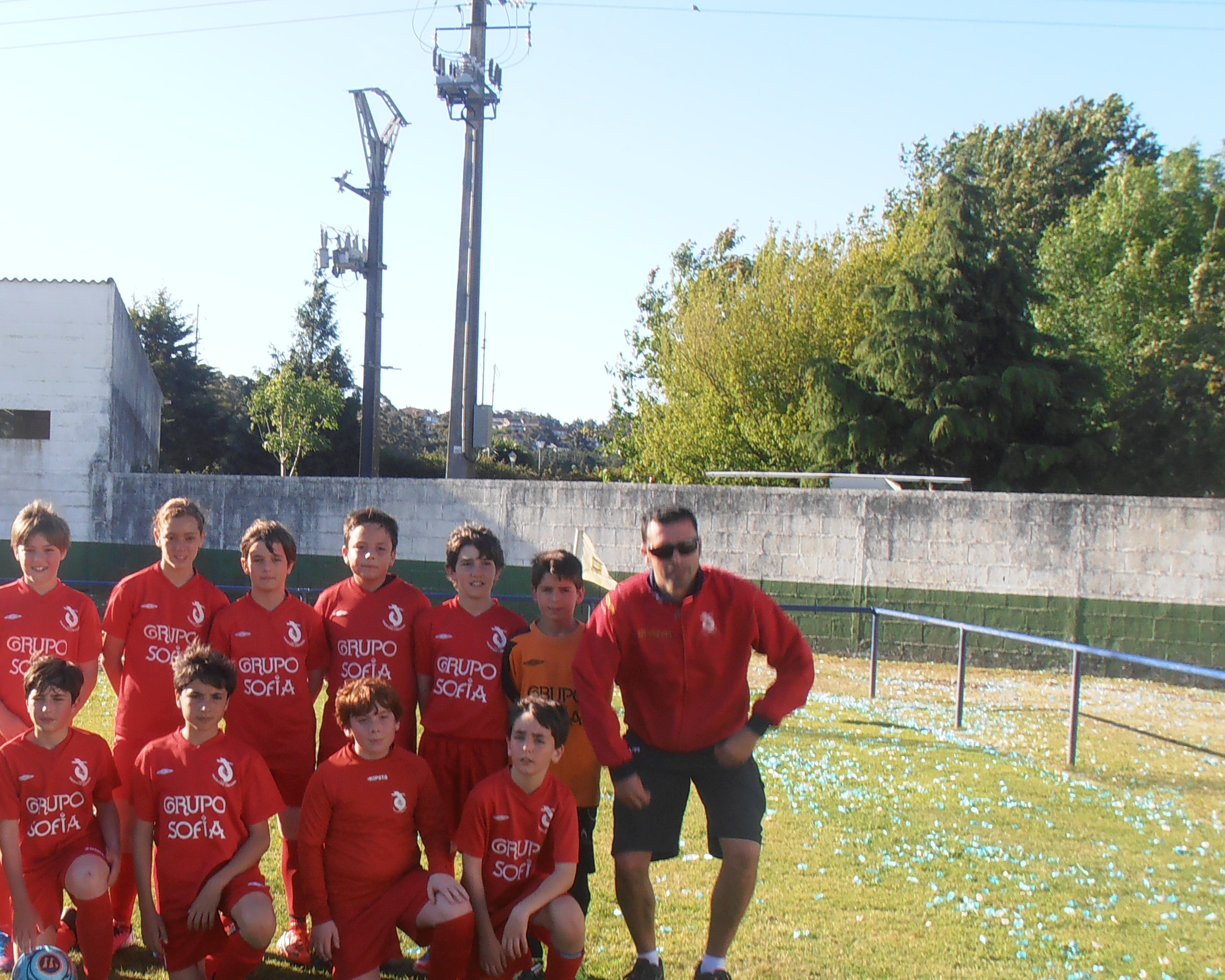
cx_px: 288
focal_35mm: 57
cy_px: 585
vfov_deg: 26.6
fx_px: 2067
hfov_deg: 32.3
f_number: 9.9
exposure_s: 1/80
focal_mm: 6.61
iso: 80
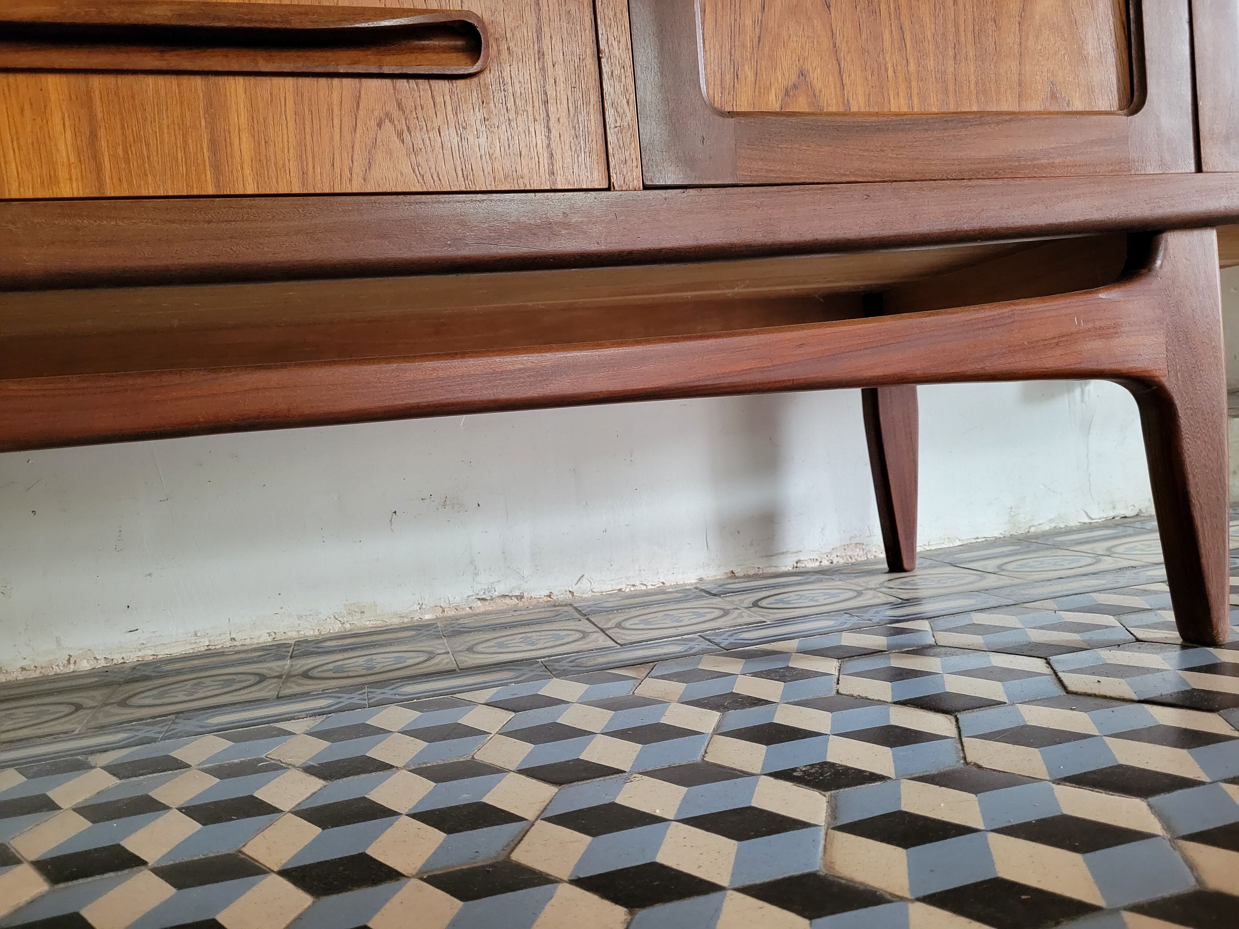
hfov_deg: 67.3
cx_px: 620
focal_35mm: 26
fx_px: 931
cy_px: 464
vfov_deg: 53.1
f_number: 1.8
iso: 800
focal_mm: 5.4
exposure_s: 1/50
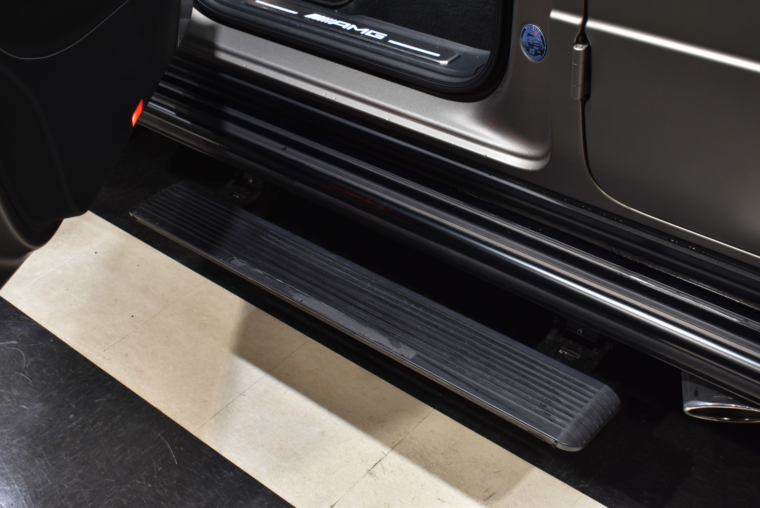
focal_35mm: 45
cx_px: 380
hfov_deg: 43.6
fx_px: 951
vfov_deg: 29.9
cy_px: 254
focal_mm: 30
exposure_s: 1/50
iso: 450
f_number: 6.3
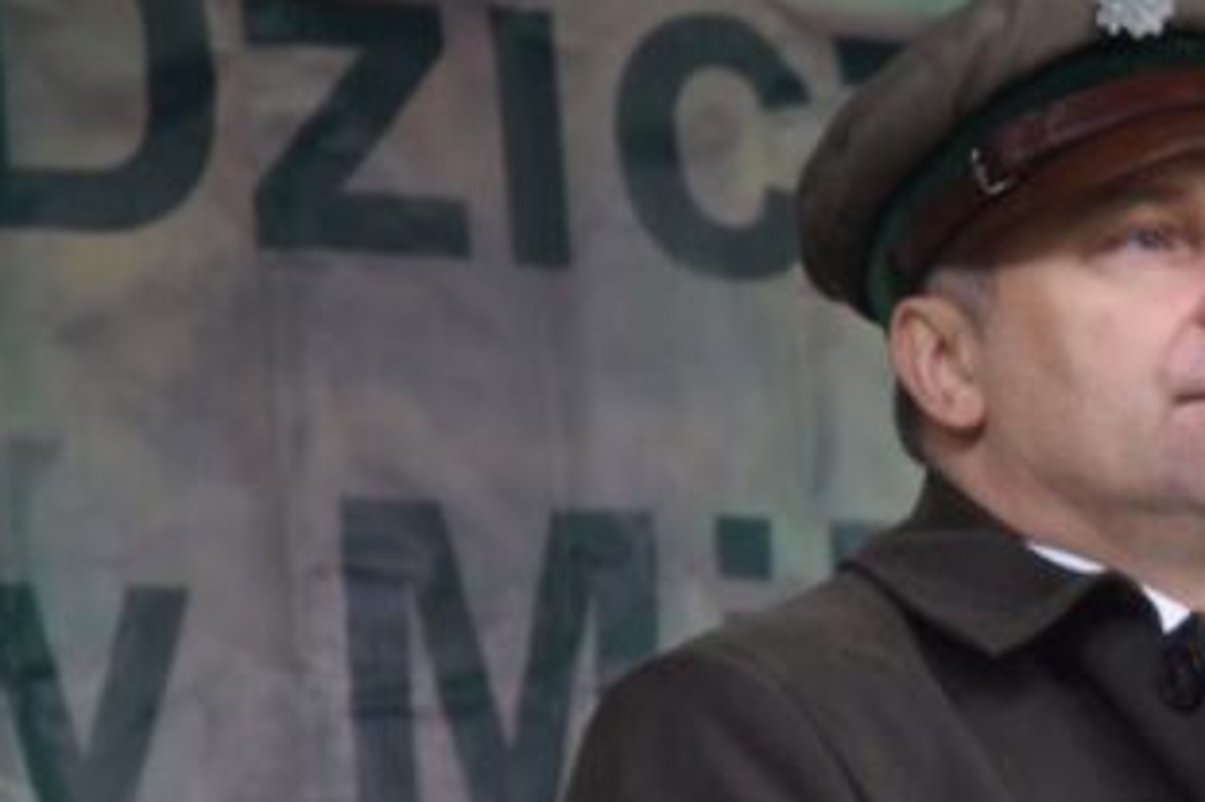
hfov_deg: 5.3
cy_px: 550
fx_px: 13021
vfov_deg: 3.5
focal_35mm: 389
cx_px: 1375
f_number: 5.6
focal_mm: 105
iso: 400
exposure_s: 1/125
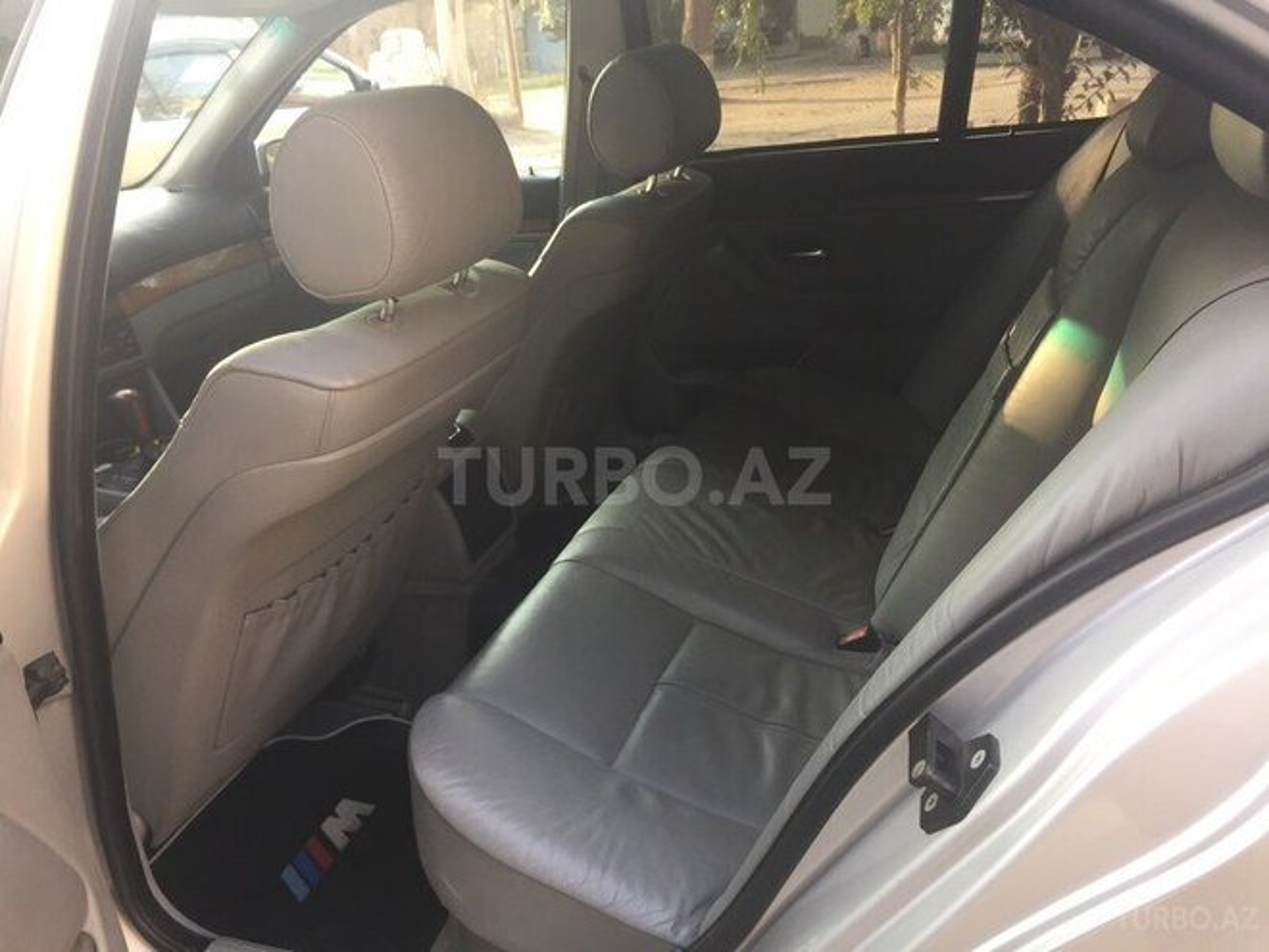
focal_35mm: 29
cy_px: 476
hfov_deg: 61.7
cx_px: 634
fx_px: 1063
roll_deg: +3.4
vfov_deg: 48.2
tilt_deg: -21.6
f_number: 2.2
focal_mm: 4.15
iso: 50
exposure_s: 1/100
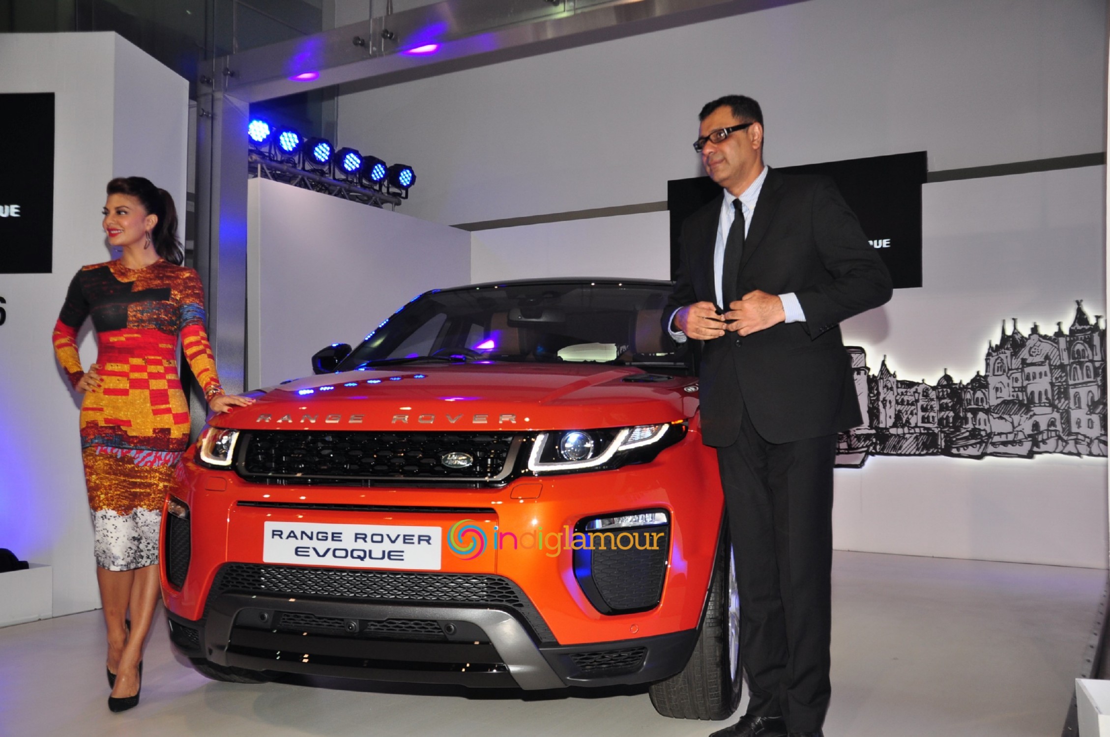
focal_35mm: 33
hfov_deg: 57.3
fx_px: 1016
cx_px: 555
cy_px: 368
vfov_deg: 39.9
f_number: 5.6
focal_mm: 22
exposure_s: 1/160
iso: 400
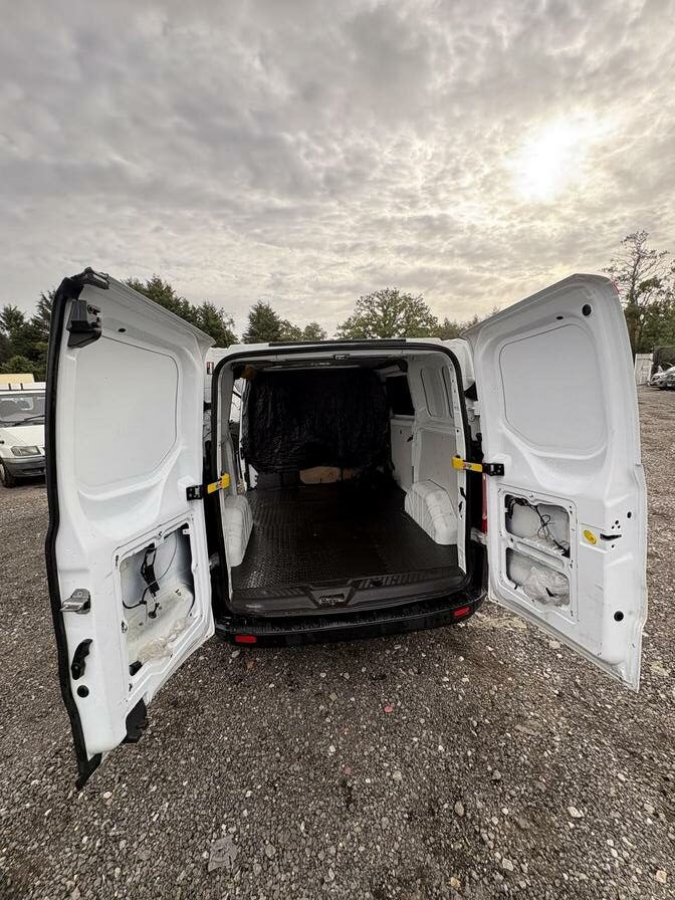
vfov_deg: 102.1
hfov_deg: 85.7
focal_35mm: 14
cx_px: 338
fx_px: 364
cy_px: 450
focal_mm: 2.22
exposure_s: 1/354
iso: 40
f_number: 2.2
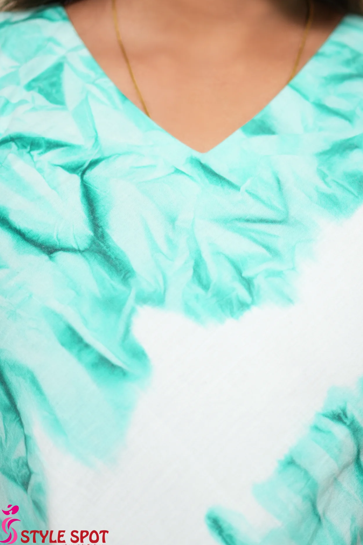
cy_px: 226
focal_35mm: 103
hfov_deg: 13.3
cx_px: 229
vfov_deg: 19.8
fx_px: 1557
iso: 400
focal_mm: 50
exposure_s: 1/160
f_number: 1.8
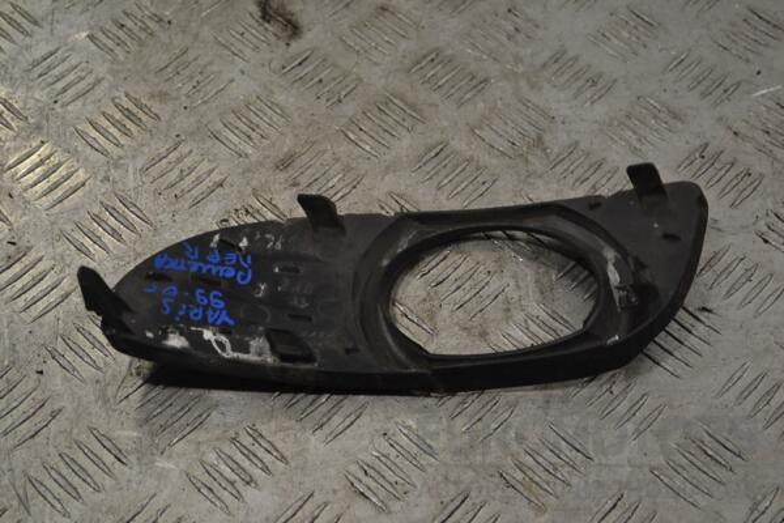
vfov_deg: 20.6
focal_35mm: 66
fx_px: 1437
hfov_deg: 30.5
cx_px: 392
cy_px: 262
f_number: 5.6
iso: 280
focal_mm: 44
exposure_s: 1/125
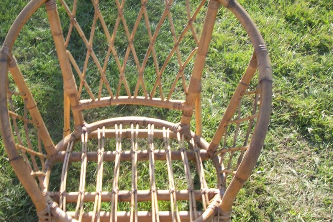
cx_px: 121
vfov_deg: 27.5
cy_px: 119
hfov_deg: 40.0
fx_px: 453
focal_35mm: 49
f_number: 8.8
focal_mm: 5.7
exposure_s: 1/60
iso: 80
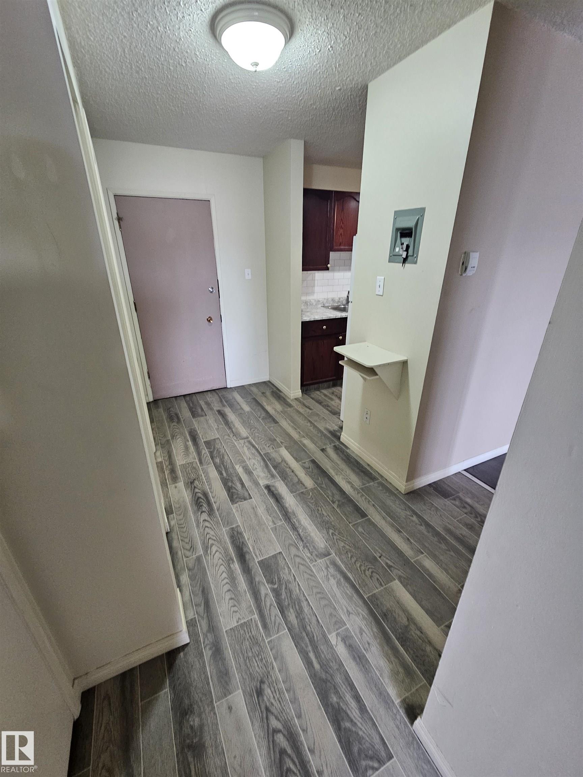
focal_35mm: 13
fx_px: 292
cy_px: 388
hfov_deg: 89.9
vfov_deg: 106.2
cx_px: 292
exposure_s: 1/30
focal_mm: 2.2
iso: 320
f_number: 2.2
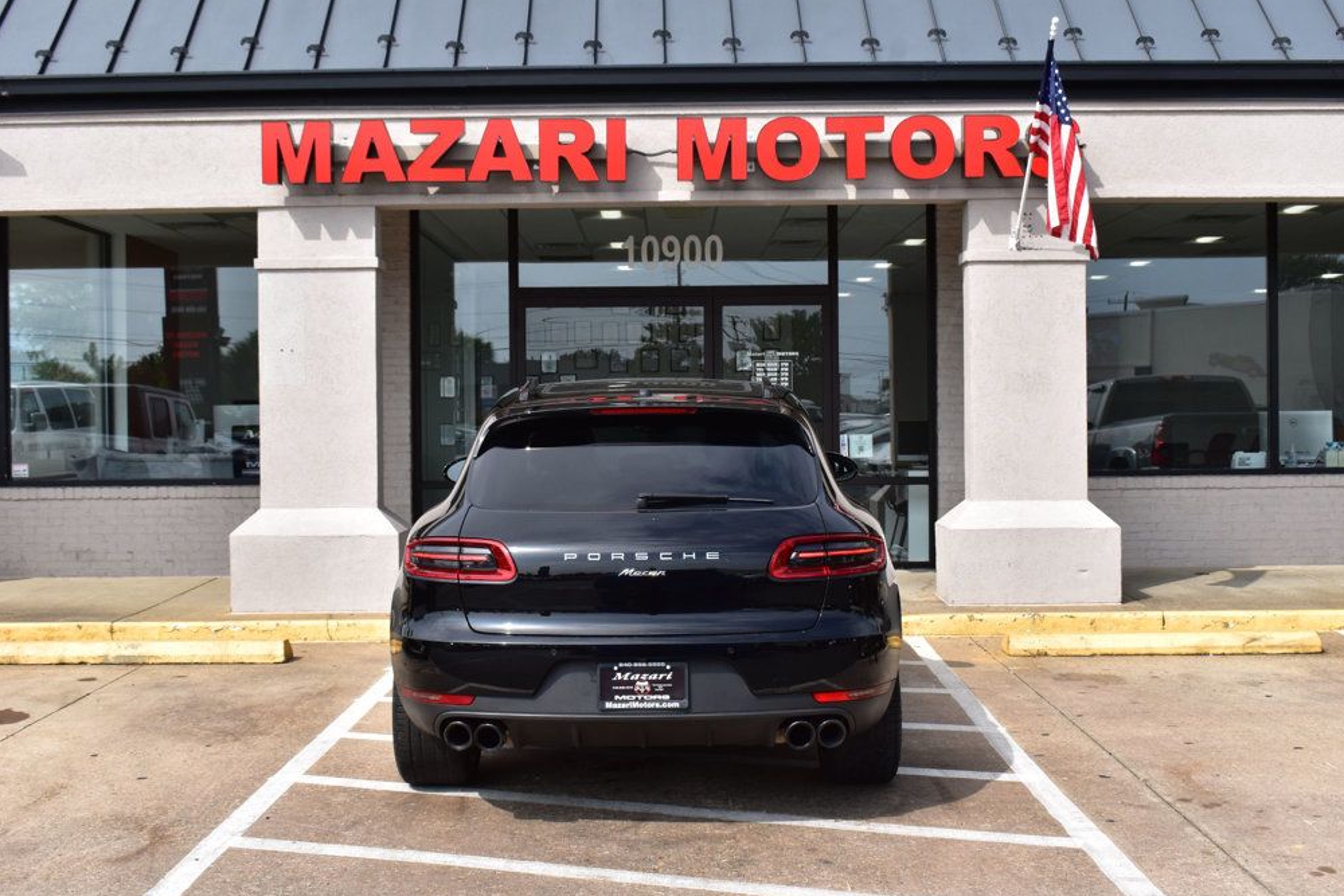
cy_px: 443
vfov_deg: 31.2
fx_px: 1605
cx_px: 663
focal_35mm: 43
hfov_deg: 45.4
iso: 360
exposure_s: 1/500
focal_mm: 28
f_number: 11
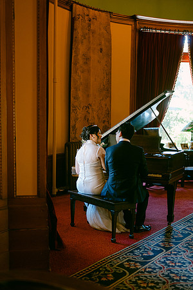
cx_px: 96
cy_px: 145
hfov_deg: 27.0
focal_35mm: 50
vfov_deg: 39.6
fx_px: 402
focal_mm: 50
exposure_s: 1/125
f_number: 1.8
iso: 560
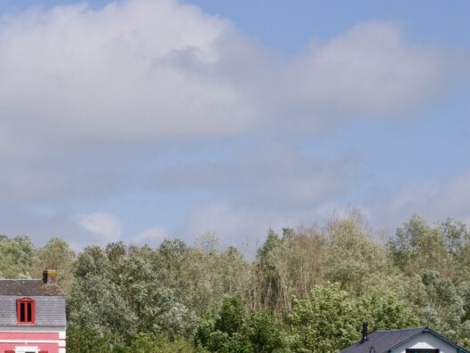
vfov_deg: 7.0
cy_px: 284
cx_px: 136
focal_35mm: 213
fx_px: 2893
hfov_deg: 9.3
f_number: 9
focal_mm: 55
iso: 200
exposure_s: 1/500
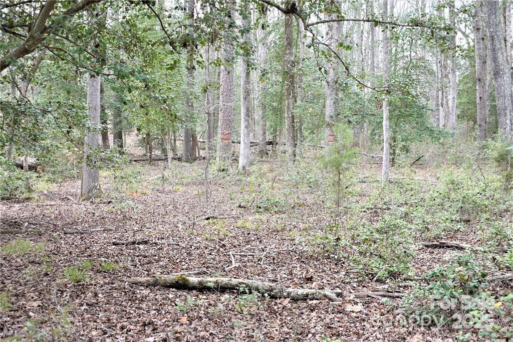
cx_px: 256
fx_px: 769
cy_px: 171
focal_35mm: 54
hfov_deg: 36.9
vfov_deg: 25.0
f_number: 5.6
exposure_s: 1/125
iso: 400
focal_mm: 36
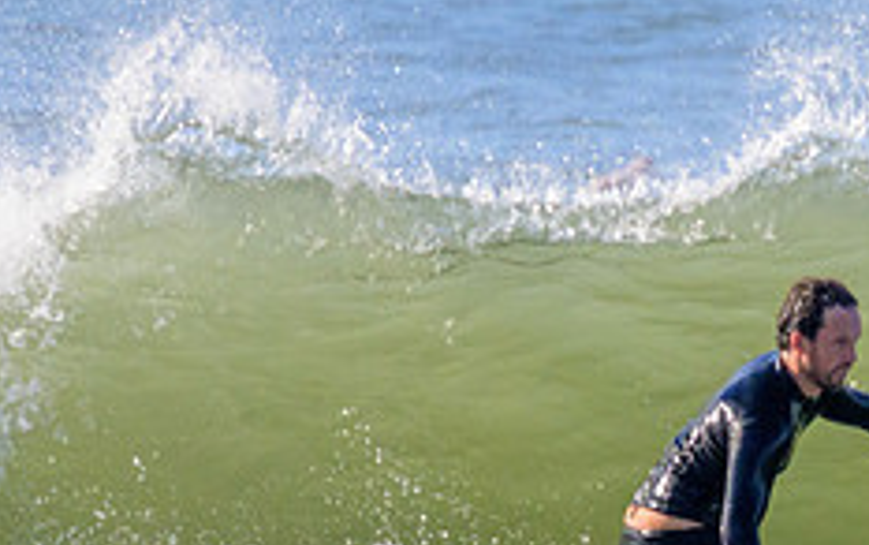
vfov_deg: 0.5
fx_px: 61028
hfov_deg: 0.8
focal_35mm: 2575
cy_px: 505
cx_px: 925
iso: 1400
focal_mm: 800
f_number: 11
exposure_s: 1/2000
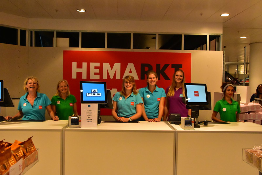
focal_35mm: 36
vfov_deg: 36.9
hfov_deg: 53.1
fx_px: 262
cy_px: 88
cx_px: 131
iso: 6400
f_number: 5.6
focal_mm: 24
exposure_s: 1/500
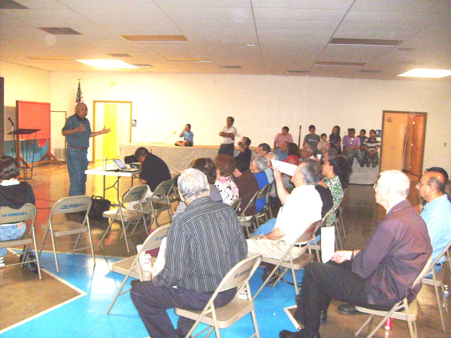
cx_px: 226
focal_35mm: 35
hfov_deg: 52.6
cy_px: 169
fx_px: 456
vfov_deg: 40.7
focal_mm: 5.8
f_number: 2.8
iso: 200
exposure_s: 1/45
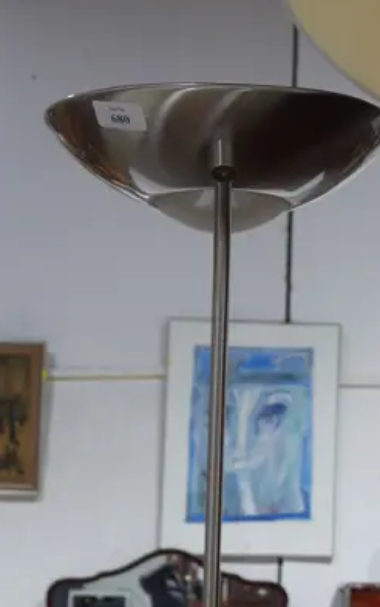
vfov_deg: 18.0
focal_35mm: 116
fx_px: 1920
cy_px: 327
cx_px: 588
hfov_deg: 10.8
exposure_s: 1/60
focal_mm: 21
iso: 500
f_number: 5
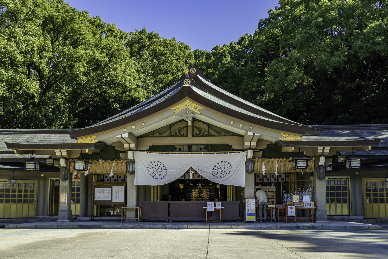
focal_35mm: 35
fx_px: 377
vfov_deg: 37.9
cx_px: 194
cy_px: 130
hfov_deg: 54.4
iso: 400
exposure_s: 1/500
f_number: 8
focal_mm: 35
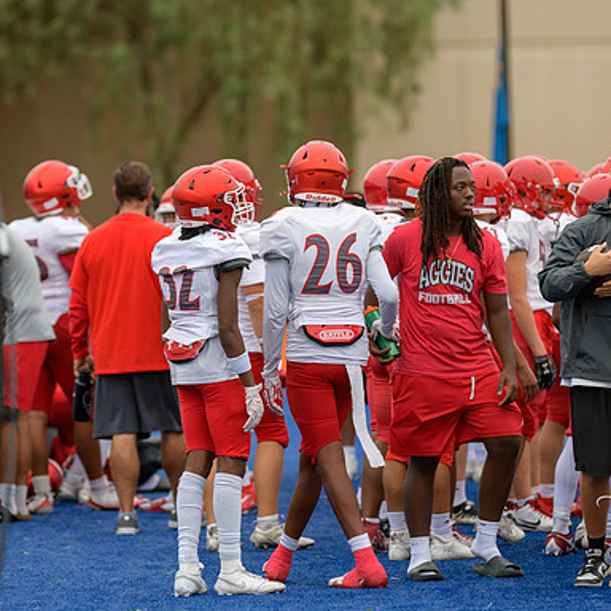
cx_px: 306
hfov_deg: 5.7
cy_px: 305
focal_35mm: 308
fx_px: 6151
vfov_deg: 5.7
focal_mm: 240
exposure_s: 1/800
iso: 220
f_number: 3.5
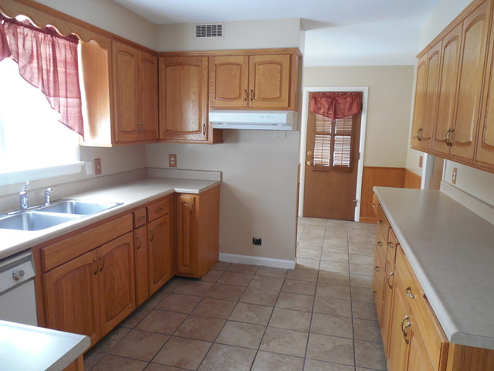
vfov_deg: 54.9
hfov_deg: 69.4
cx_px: 247
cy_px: 186
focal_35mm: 25
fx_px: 357
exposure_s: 1/30
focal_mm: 4.5
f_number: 3.3
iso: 360
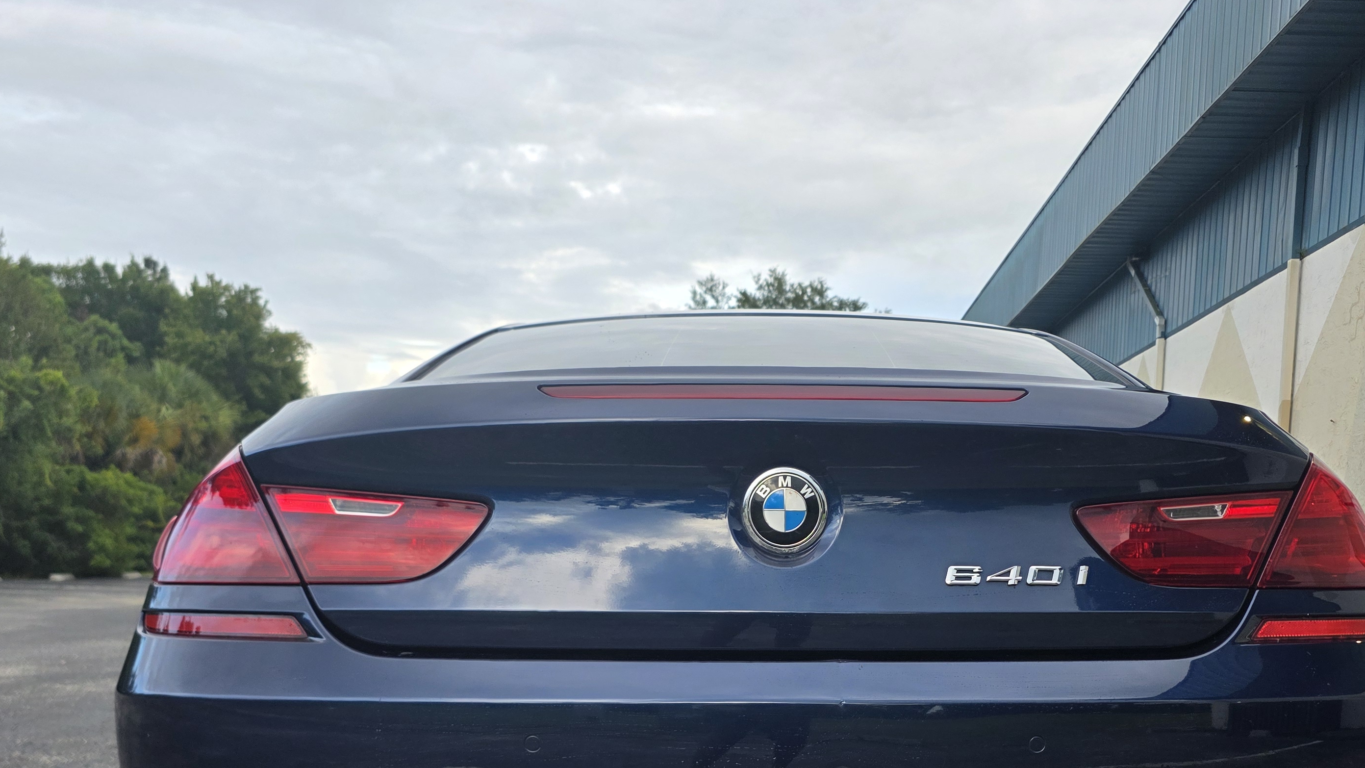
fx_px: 1303
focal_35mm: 36
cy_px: 675
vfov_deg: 31.5
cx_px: 802
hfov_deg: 55.0
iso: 80
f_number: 1.7
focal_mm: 6.3
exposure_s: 1/180
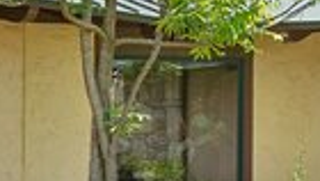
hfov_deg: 18.6
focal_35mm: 112
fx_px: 954
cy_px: 129
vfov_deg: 10.8
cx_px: 311
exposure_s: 1/100
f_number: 8
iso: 100
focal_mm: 23.5
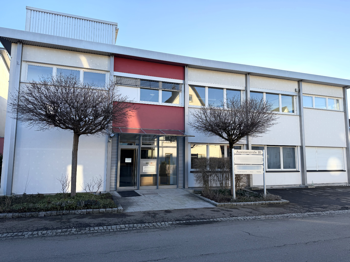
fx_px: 243
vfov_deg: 56.8
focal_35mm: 24
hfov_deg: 71.6
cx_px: 175
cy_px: 131
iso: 100
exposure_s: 1/1493
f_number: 1.8
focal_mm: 6.8
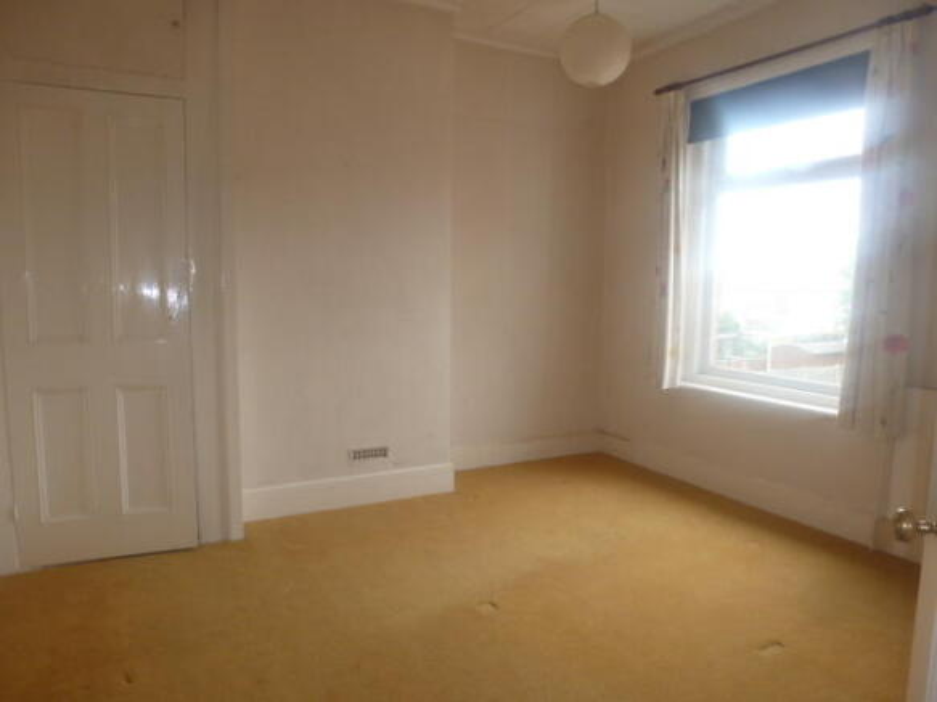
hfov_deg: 71.6
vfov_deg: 56.8
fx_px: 650
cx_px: 468
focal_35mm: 24
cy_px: 351
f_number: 3.3
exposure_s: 1/60
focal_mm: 4.3
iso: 160
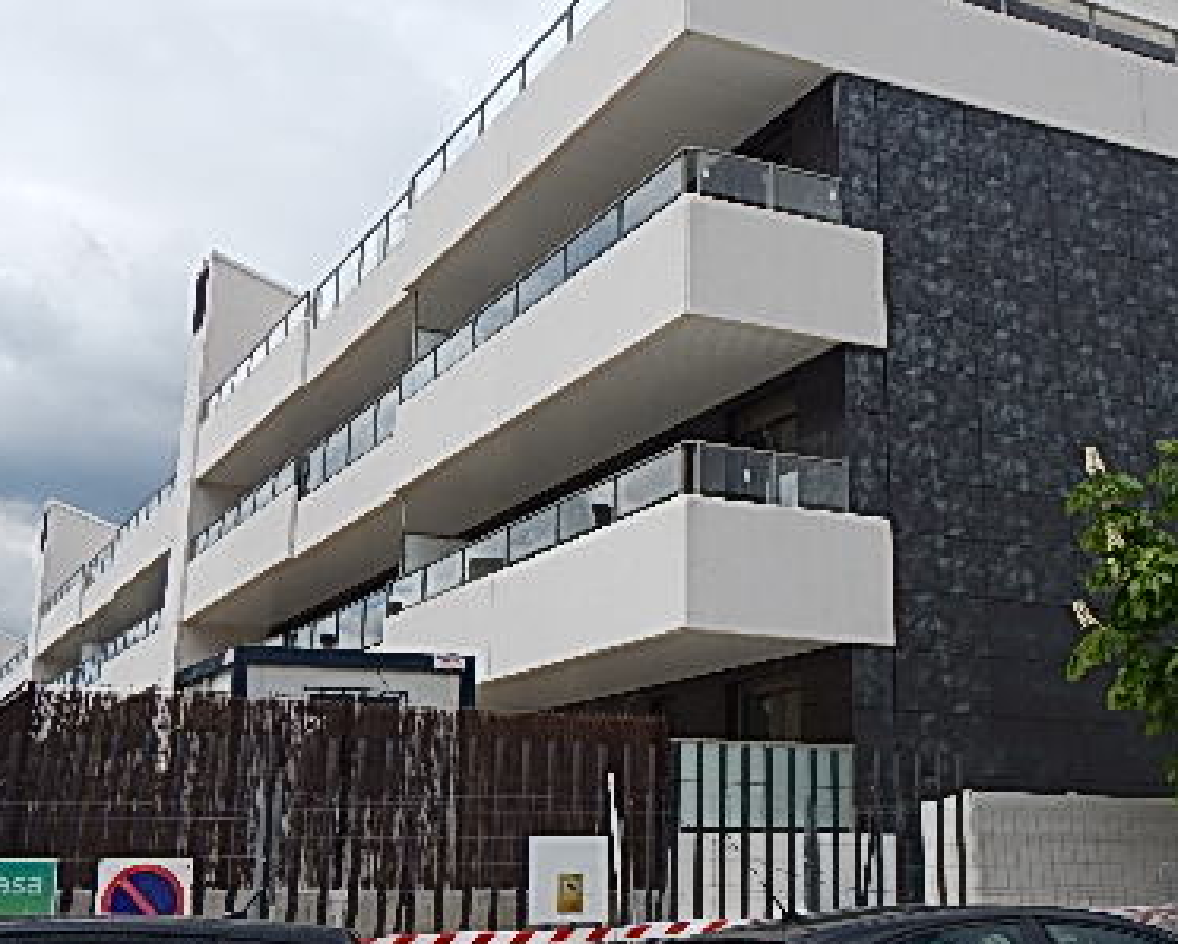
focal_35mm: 47
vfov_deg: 32.0
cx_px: 690
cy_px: 380
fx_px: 1639
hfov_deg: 39.4
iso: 125
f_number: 3.9
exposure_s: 1/1250
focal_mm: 5
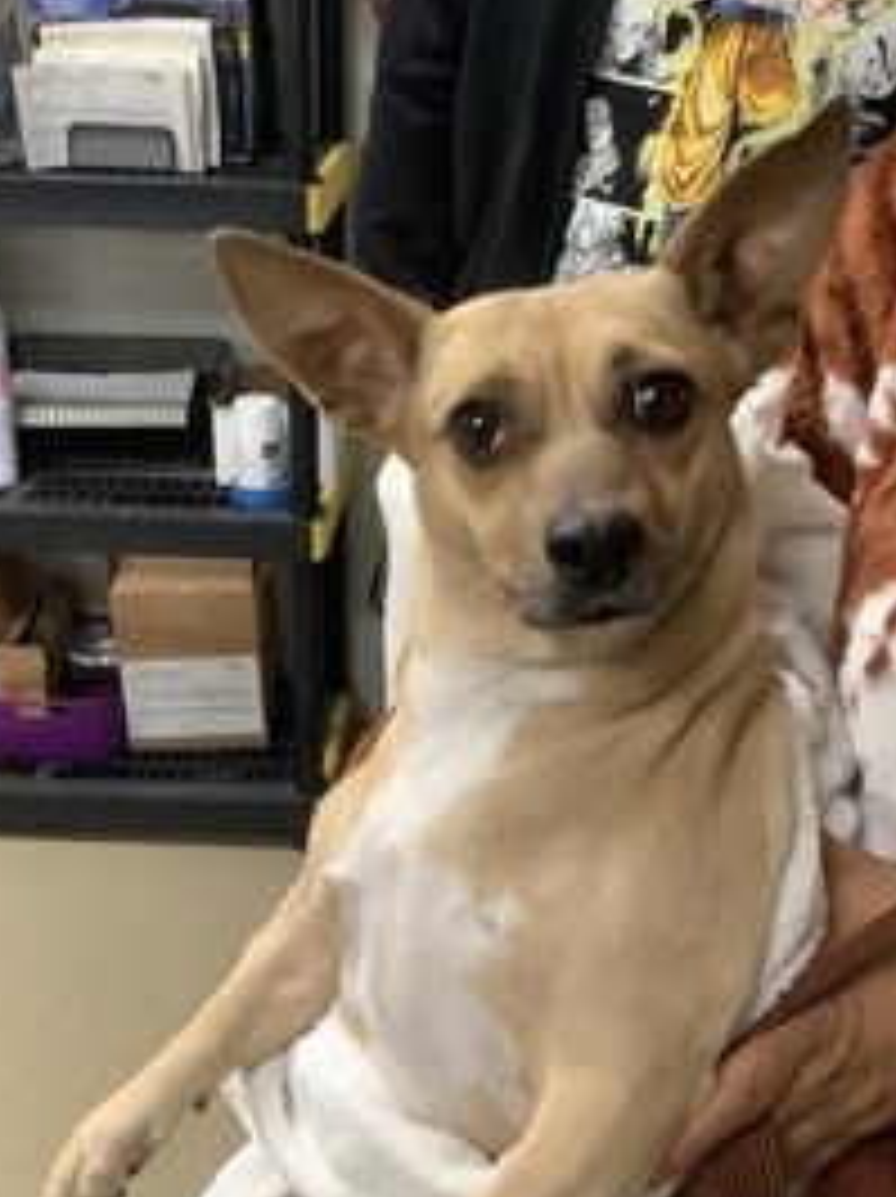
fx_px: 1694
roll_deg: -0.7
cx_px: 457
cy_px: 788
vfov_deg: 38.5
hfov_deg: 29.6
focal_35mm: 49
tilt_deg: -28.4
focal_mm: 3.3
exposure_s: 1/60
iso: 320
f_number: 2.4
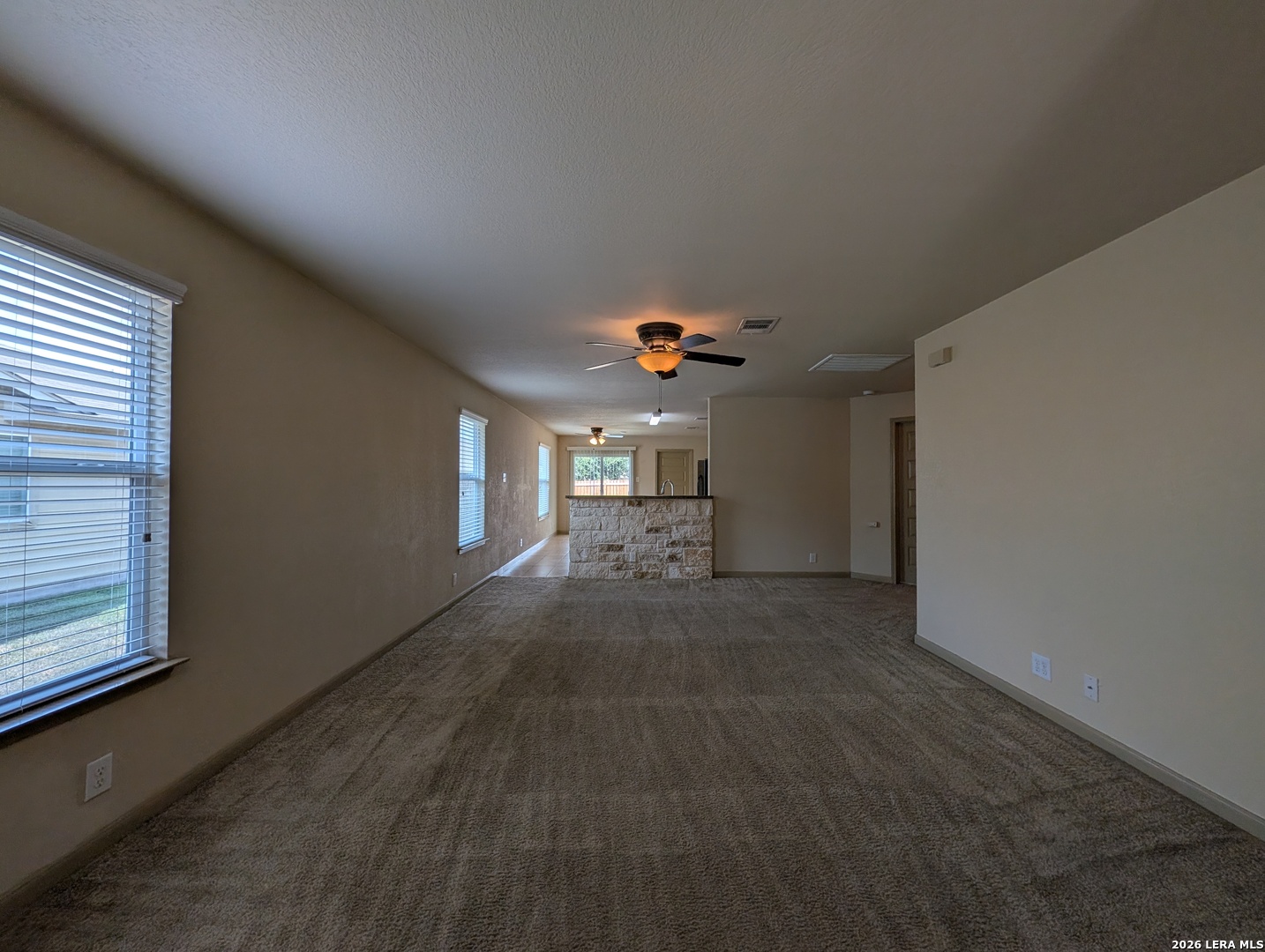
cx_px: 632
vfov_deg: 94.7
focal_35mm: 12
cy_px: 476
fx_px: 439
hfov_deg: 110.5
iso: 47
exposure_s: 1/344
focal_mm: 2.02
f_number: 1.7
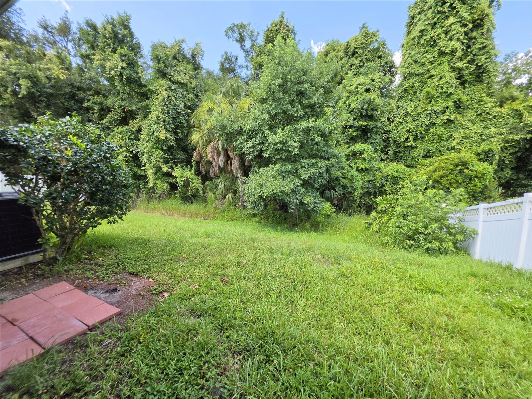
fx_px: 200
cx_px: 266
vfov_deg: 89.9
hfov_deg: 106.2
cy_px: 200
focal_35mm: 13
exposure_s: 1/626
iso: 32
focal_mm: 2.2
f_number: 1.9
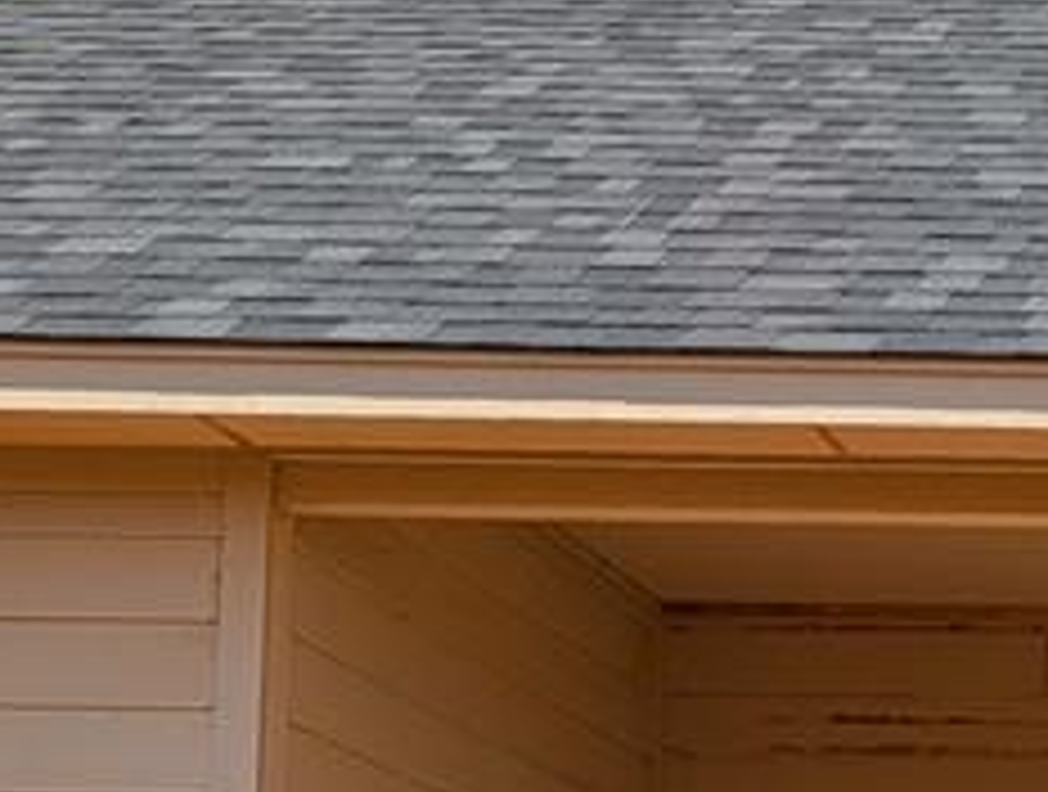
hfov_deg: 16.0
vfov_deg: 13.6
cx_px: 1840
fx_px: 3187
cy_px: 1058
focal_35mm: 105
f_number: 1.68
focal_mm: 6.9
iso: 22
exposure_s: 1/1462
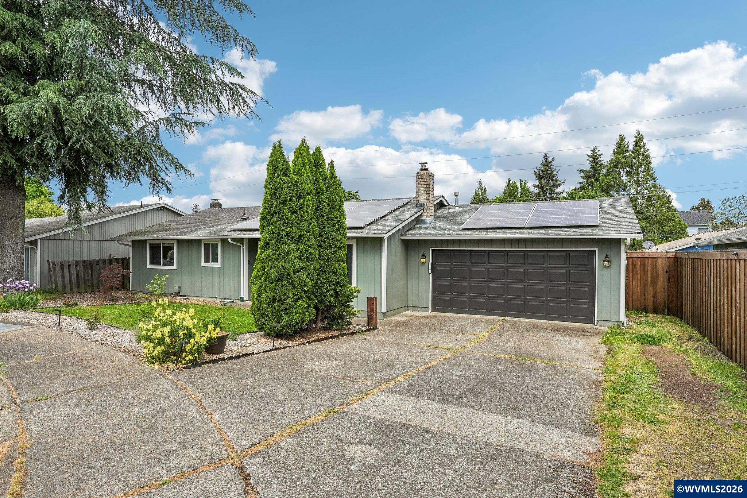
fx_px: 415
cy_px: 249
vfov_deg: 61.9
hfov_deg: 84.0
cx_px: 374
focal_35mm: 20
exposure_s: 1/1000
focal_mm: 20
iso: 400
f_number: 8
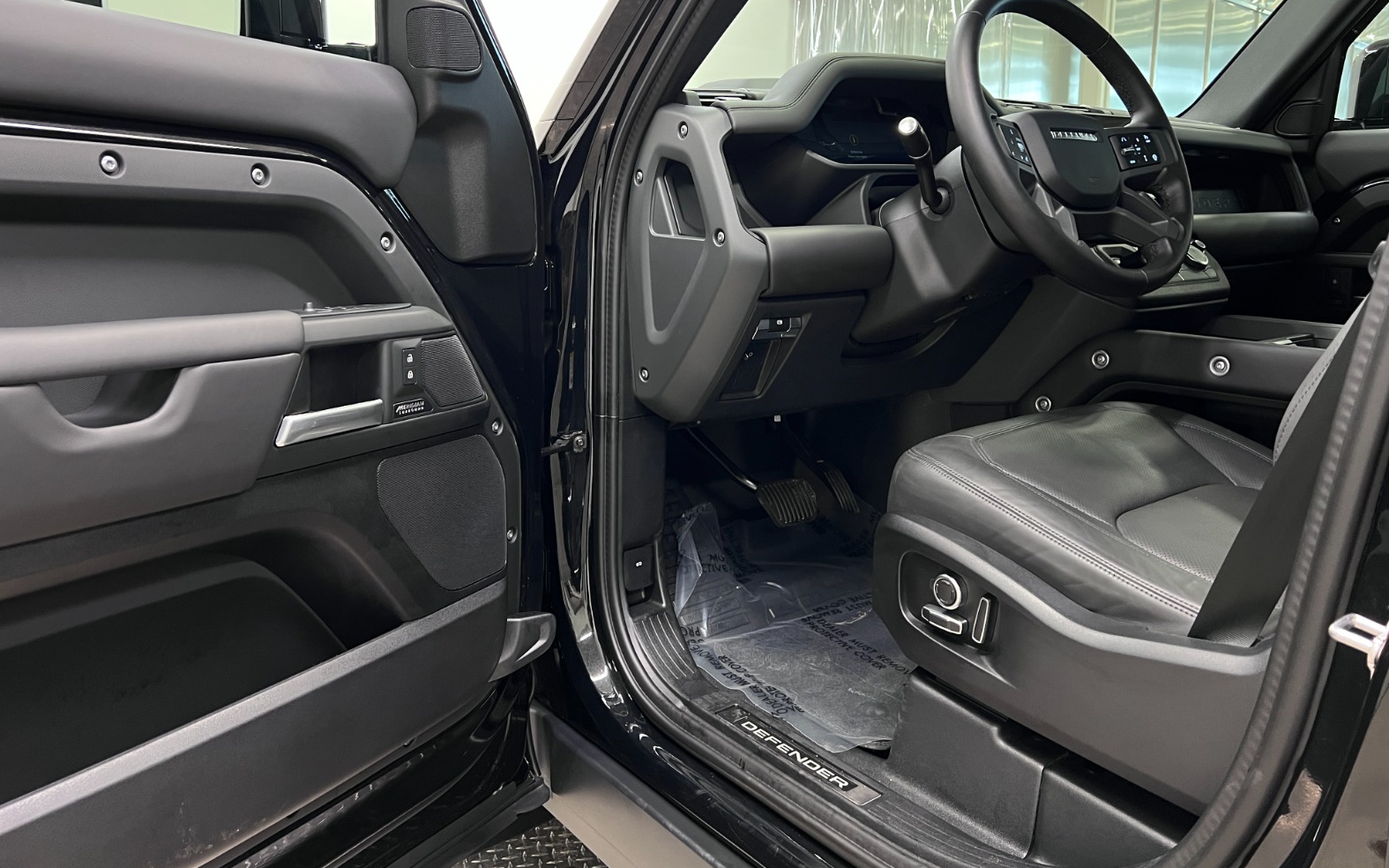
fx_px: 1060
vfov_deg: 44.3
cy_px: 355
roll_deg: -0.4
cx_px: 687
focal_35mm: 28
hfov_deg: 66.5
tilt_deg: -8.7
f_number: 1.5
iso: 250
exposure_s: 1/60
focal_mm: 5.7
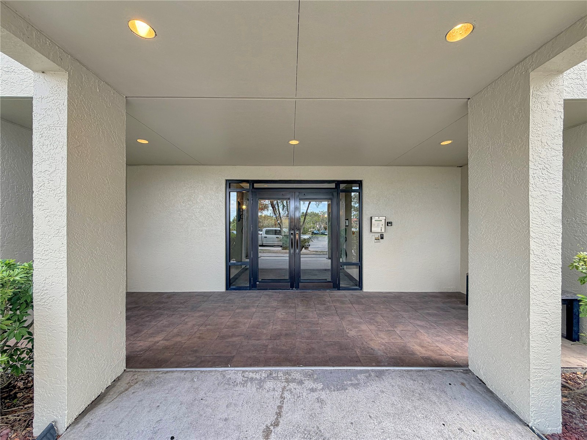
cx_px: 294
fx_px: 237
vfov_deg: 85.7
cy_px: 220
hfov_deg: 102.1
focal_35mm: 14
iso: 50
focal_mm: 2.22
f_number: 2.2
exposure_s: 1/120
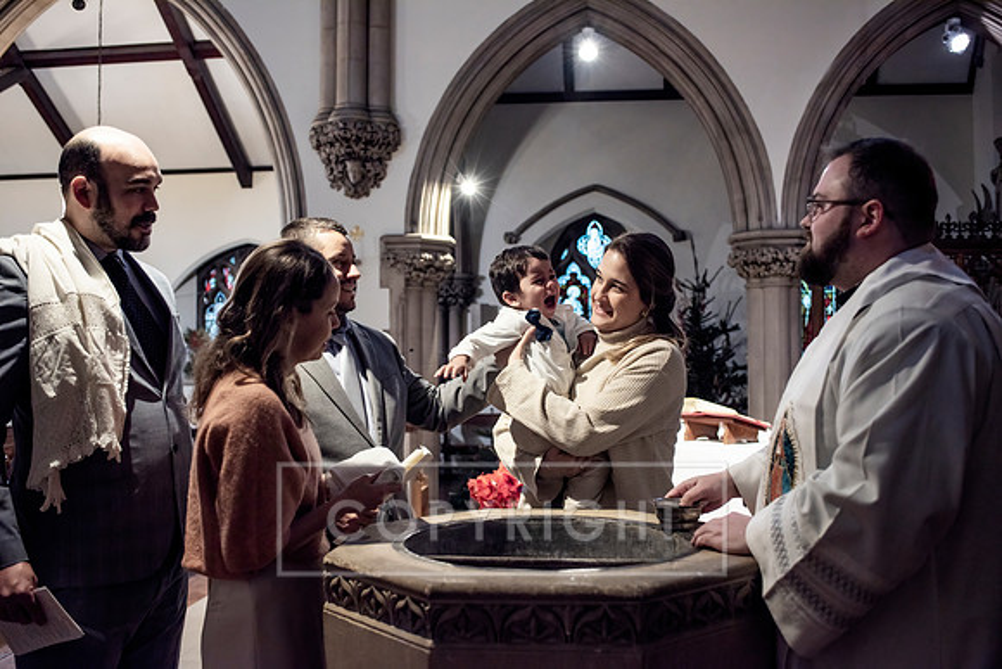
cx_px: 501
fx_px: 974
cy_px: 334
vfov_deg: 37.9
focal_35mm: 35
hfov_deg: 54.4
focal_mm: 35
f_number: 4
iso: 500
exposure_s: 1/180
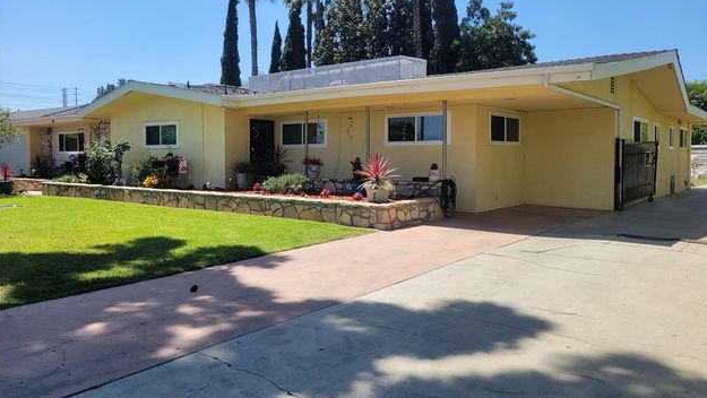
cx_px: 356
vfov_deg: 40.1
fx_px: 544
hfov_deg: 66.0
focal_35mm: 29
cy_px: 171
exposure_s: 1/1663
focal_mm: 5.4
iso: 40
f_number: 1.8
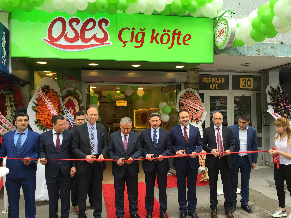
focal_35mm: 29
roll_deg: +0.9
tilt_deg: -0.4
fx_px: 244
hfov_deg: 61.7
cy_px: 109
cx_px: 146
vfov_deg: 48.2
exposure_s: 1/284
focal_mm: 4.2
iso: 32
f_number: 2.2
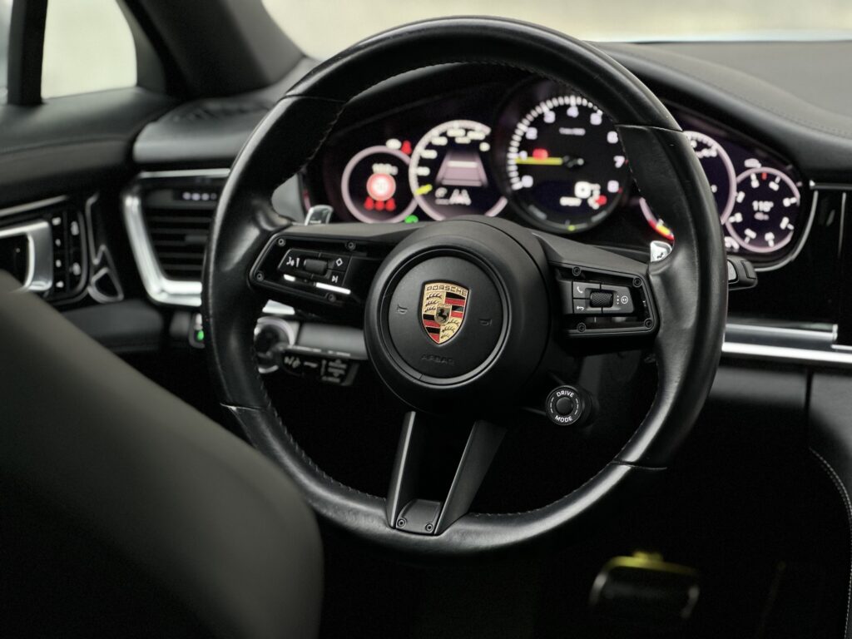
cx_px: 426
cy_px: 320
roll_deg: +0.3
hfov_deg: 25.3
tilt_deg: -12.3
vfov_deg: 19.1
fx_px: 1895
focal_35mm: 77
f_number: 2.8
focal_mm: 9
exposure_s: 1/35
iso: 320
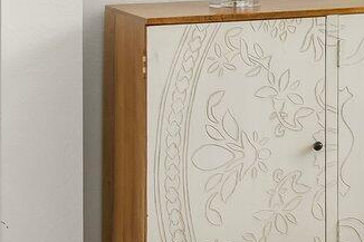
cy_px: -134
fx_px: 1334
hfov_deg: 13.4
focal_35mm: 132
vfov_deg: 10.0
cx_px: 726
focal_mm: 21
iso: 400
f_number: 8
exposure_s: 1/50
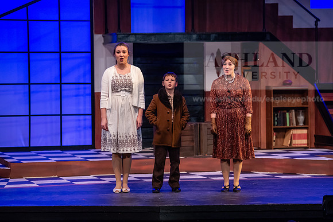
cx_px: 166
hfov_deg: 15.8
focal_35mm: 130
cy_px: 111
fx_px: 1203
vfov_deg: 10.6
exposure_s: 1/200
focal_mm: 130
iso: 2000
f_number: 3.2
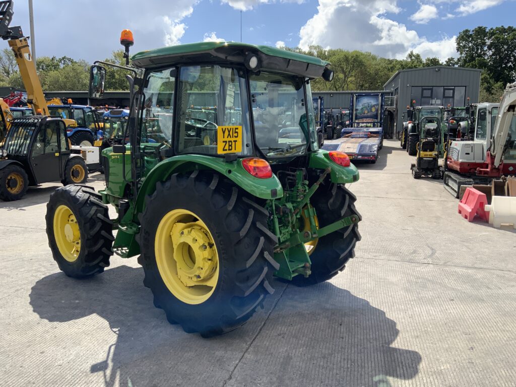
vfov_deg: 48.2
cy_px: 194
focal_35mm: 29
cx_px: 258
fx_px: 432
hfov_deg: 61.7
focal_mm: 3
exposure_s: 1/1490
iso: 16
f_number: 1.8
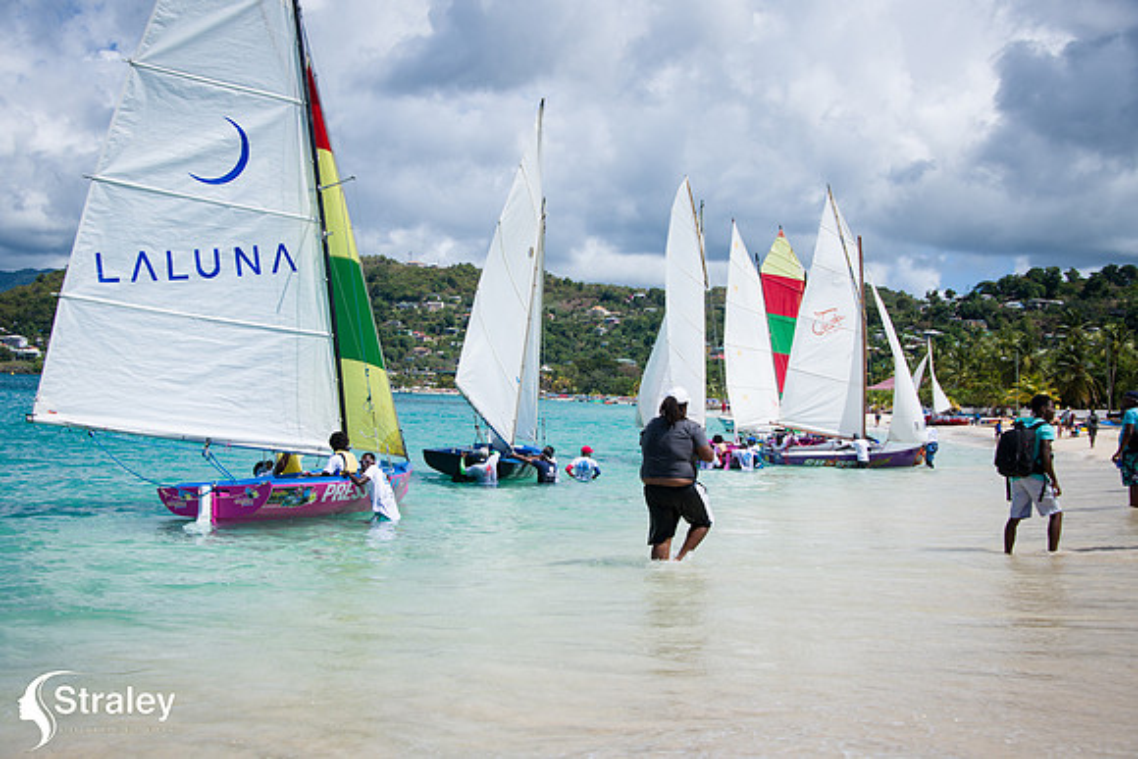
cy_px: 380
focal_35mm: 48
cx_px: 569
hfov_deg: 41.1
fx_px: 1518
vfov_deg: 28.1
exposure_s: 1/320
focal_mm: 48
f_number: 8
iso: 64
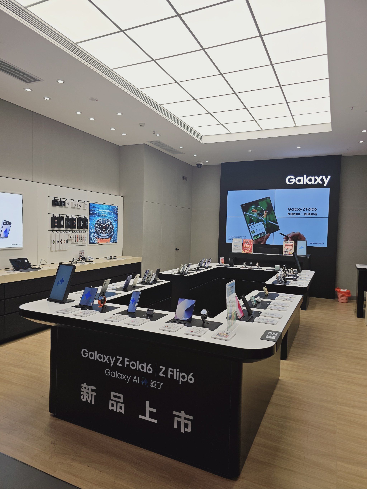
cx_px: 184
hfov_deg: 58.9
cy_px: 244
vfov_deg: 73.9
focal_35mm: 23
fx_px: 325
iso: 12
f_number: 1.7
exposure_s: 1/182
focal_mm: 6.3
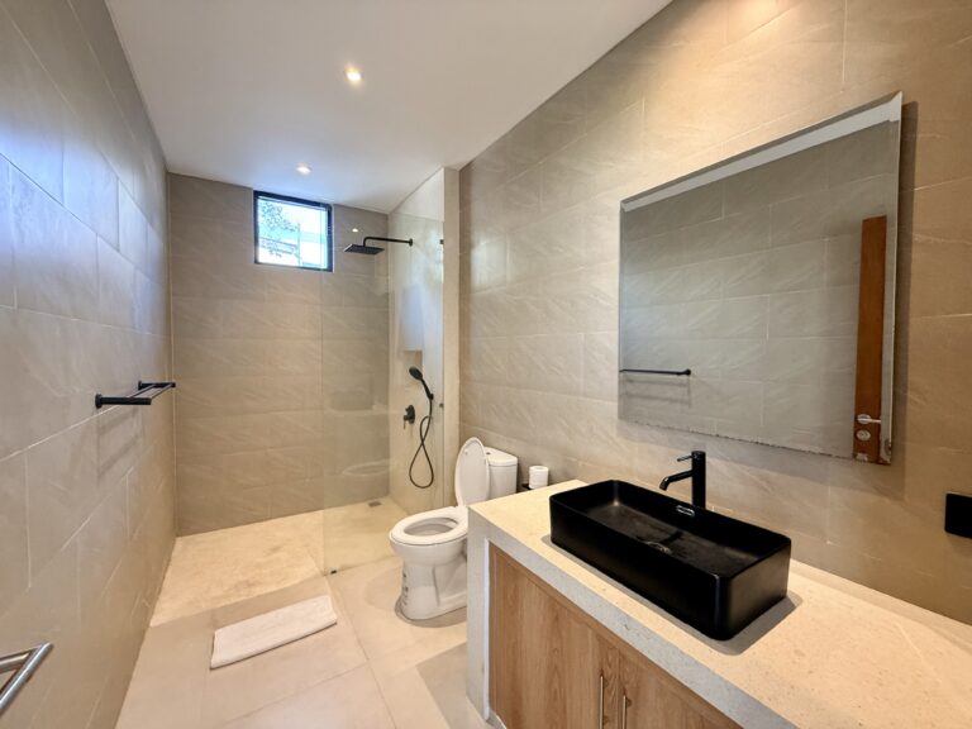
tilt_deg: -1.2
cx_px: 486
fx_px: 393
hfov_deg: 102.1
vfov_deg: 85.7
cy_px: 364
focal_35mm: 14
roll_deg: -0.2
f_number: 2.2
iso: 320
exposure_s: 1/100
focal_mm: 2.22
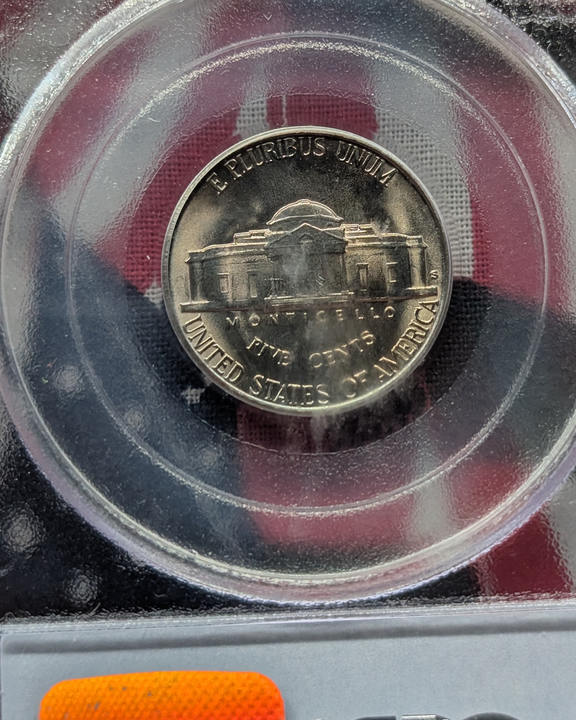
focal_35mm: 71
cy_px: 200
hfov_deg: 21.6
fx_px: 1513
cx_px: 315
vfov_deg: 26.5
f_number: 1.68
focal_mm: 6.9
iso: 125
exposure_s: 1/328
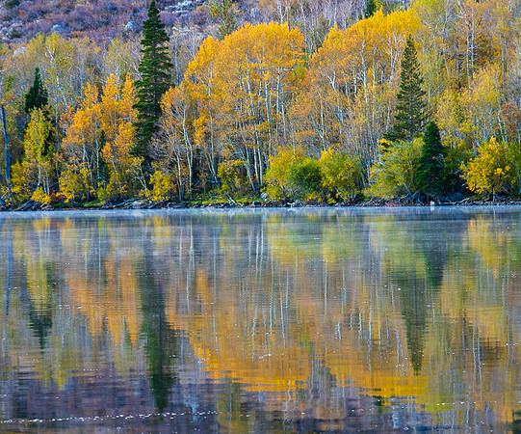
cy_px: 203
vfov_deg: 6.4
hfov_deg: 7.6
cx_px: 346
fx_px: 3905
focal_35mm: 249
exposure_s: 1/3
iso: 200
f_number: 9
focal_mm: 135
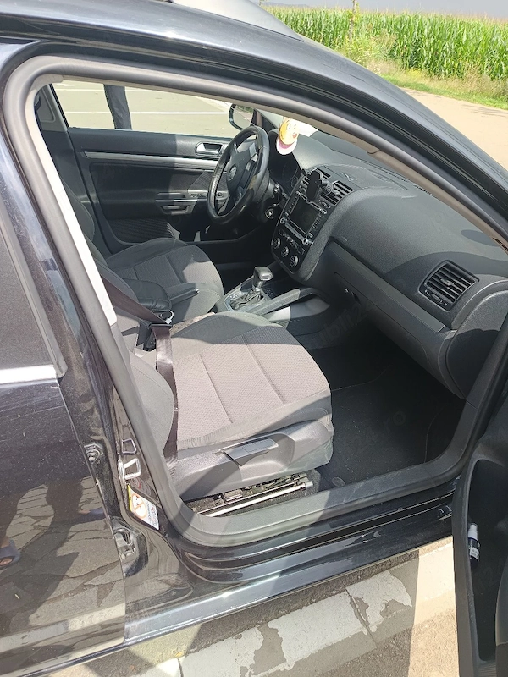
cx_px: 254
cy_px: 338
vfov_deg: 71.6
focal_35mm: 24
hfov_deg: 56.8
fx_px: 470
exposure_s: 1/101
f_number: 1.7
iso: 50
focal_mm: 5.31
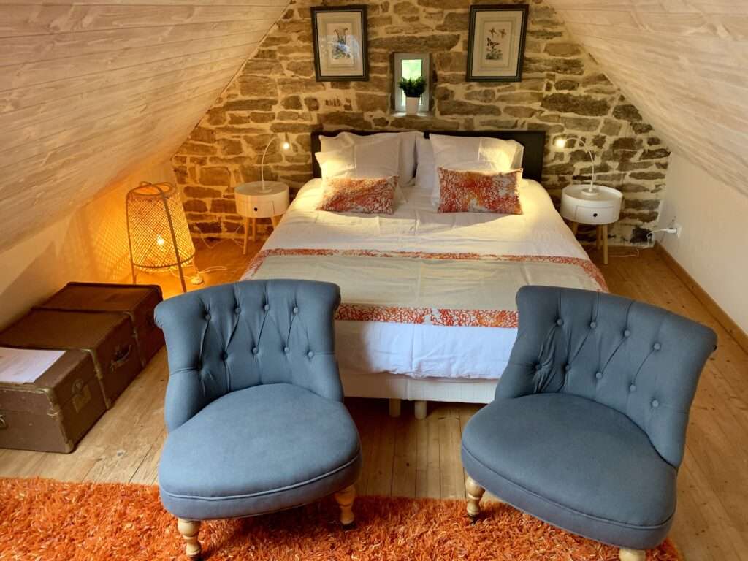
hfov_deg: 67.3
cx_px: 374
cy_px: 280
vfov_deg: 53.1
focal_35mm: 26
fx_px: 562
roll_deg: +0.1
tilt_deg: -24.8
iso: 320
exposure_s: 1/60
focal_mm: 4.25
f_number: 1.8
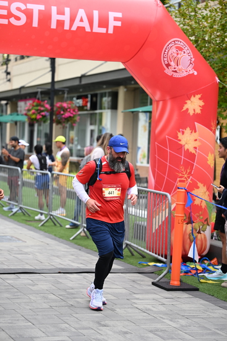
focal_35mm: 86
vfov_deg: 23.6
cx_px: 114
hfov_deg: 15.9
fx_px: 813
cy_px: 170
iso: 640
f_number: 2.8
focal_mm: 86
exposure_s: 1/2000
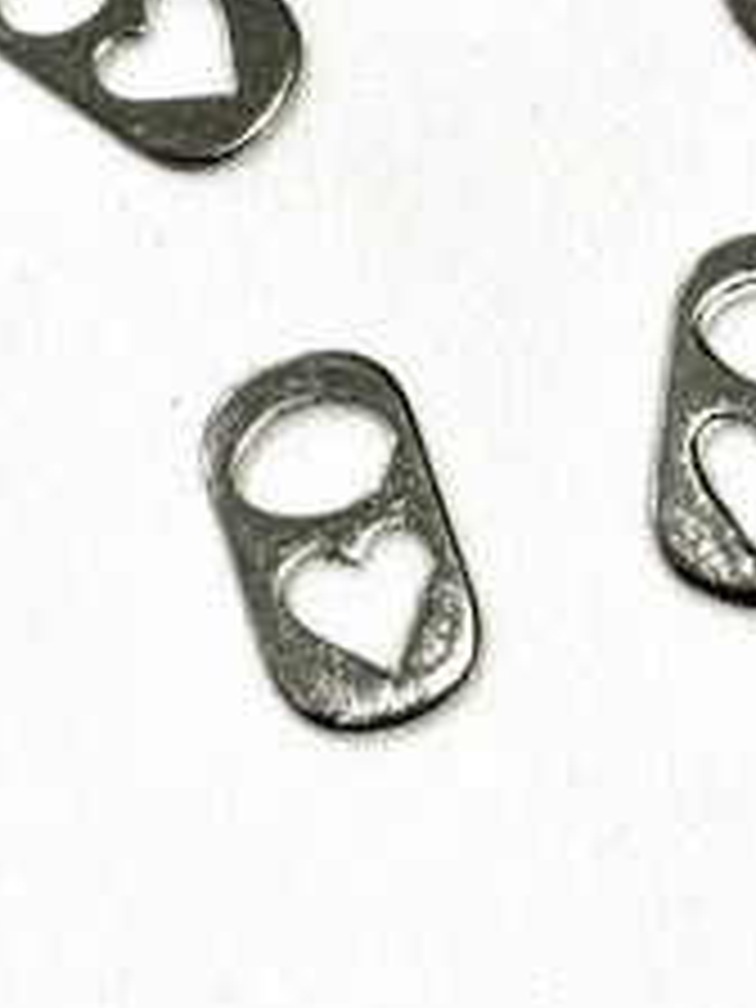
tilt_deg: -69.9
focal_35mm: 124
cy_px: -29
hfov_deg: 11.9
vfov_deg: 15.6
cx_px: 531
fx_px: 3611
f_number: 1.6
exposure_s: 1/50
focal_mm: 5.96
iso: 40
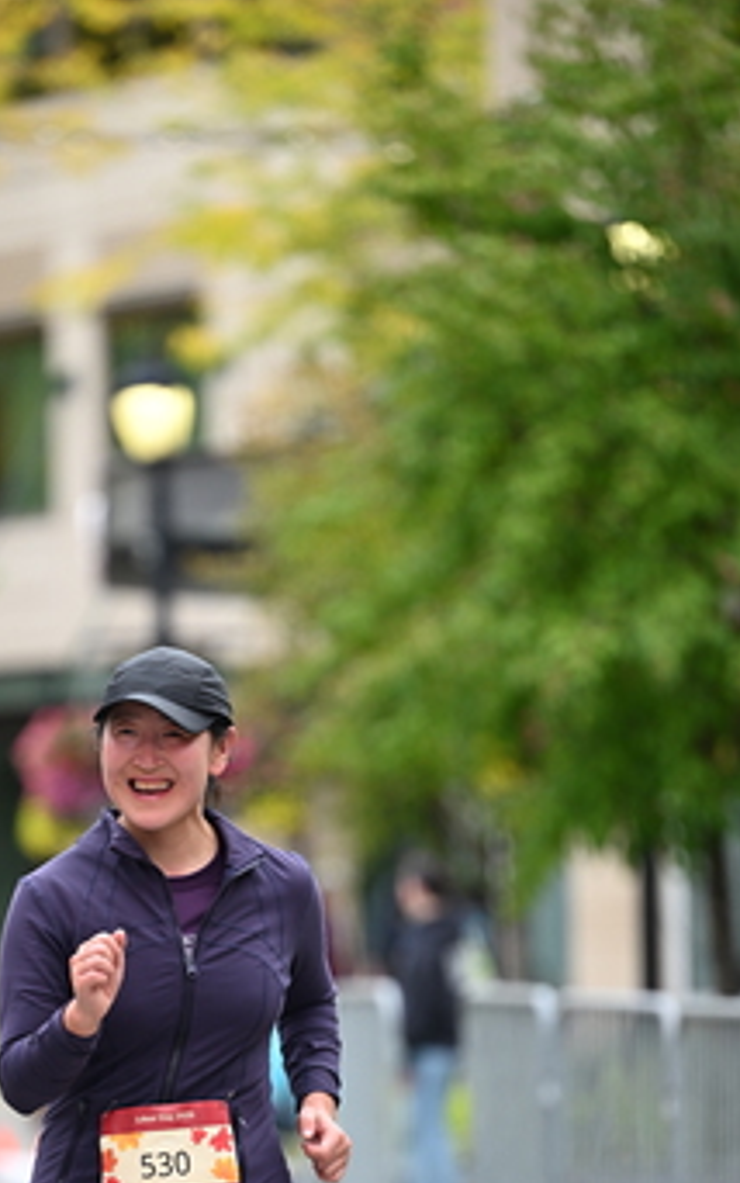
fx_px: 8995
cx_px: 171
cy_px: 886
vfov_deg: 7.5
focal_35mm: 279
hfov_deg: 4.7
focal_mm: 170
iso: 640
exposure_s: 1/1600
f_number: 2.8
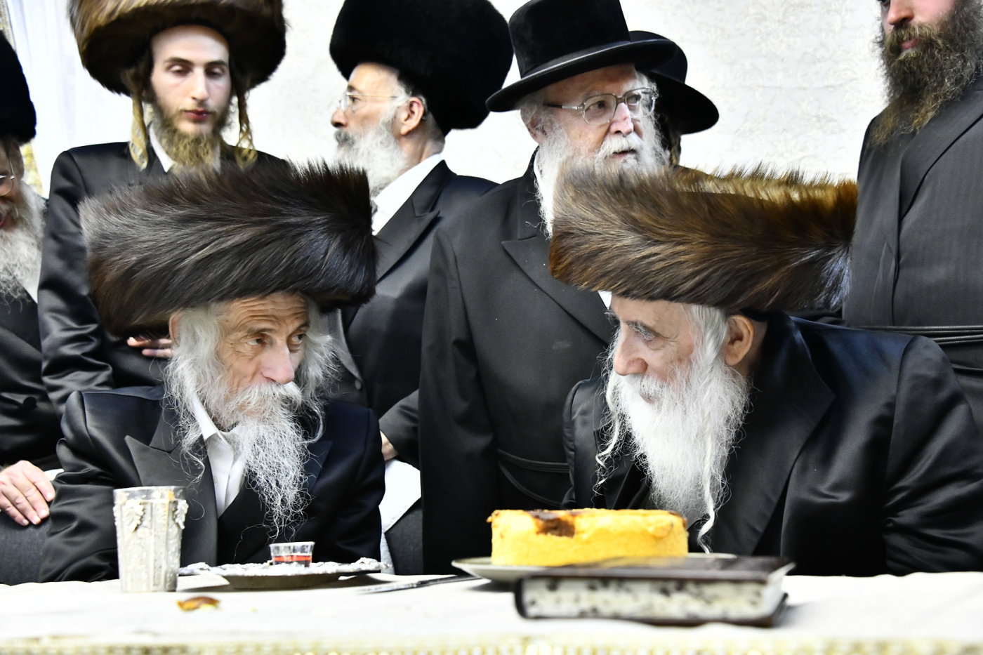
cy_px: 328
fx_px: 1310
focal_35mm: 48
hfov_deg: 41.1
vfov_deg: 28.1
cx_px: 492
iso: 4000
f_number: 5.6
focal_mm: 48
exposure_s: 1/160
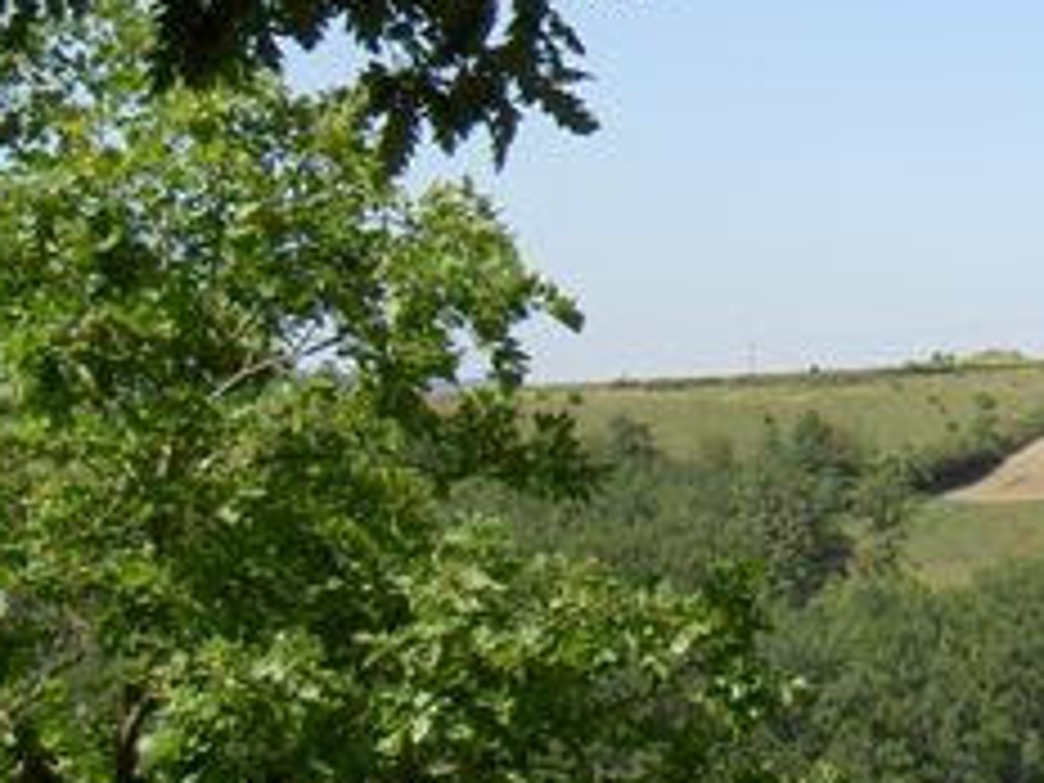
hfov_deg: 12.6
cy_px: 198
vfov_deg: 9.7
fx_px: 4584
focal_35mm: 152
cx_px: 1305
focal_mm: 11.3
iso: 100
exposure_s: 1/333
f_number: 5.5
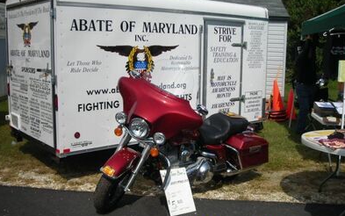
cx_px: 172
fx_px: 386
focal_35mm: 41
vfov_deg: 31.3
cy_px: 107
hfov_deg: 48.2
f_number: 6.4
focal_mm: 6.3
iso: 50
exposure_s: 1/275
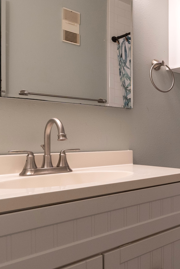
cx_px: 249
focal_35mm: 34
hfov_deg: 29.2
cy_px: 130
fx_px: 255
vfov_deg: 55.8
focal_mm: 10
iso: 220
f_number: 9
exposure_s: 1/15
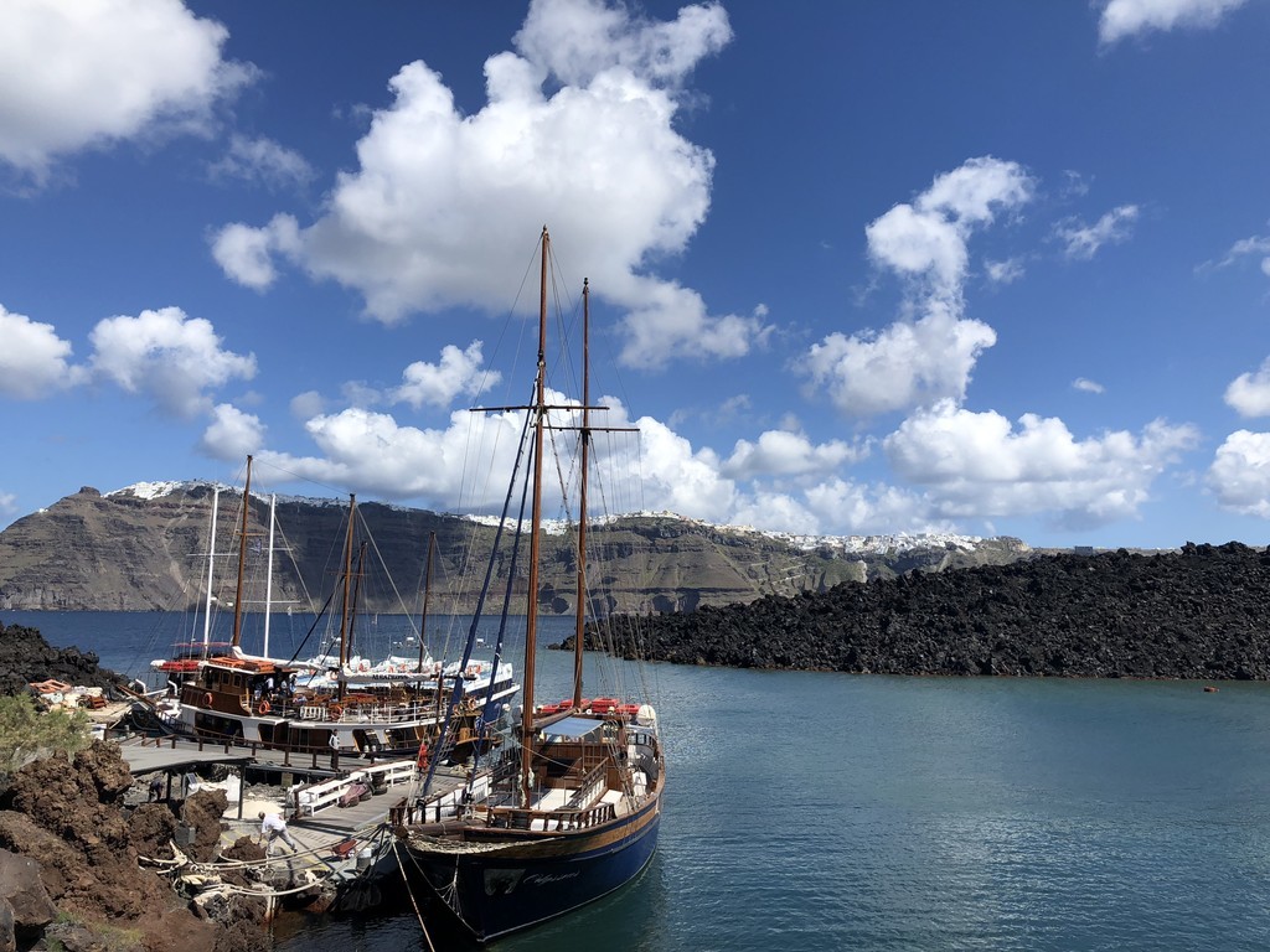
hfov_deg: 63.4
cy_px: 476
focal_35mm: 28
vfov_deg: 49.7
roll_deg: -0.8
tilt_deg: +7.5
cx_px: 635
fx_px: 1027
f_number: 1.8
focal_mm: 4
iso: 20
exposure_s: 1/3003
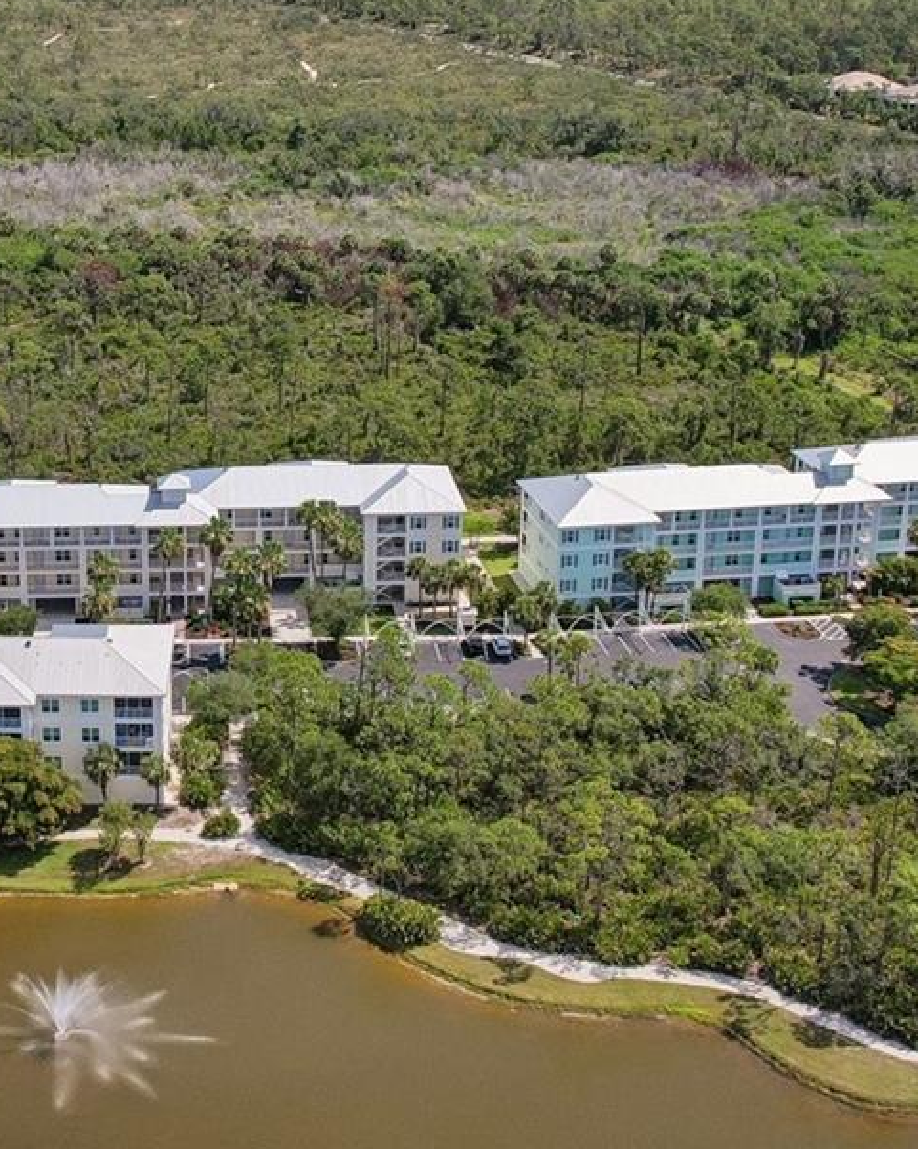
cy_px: 424
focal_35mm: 55
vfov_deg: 34.0
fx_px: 1870
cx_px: 159
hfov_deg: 27.0
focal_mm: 8.4
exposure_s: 1/500
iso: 100
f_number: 2.8
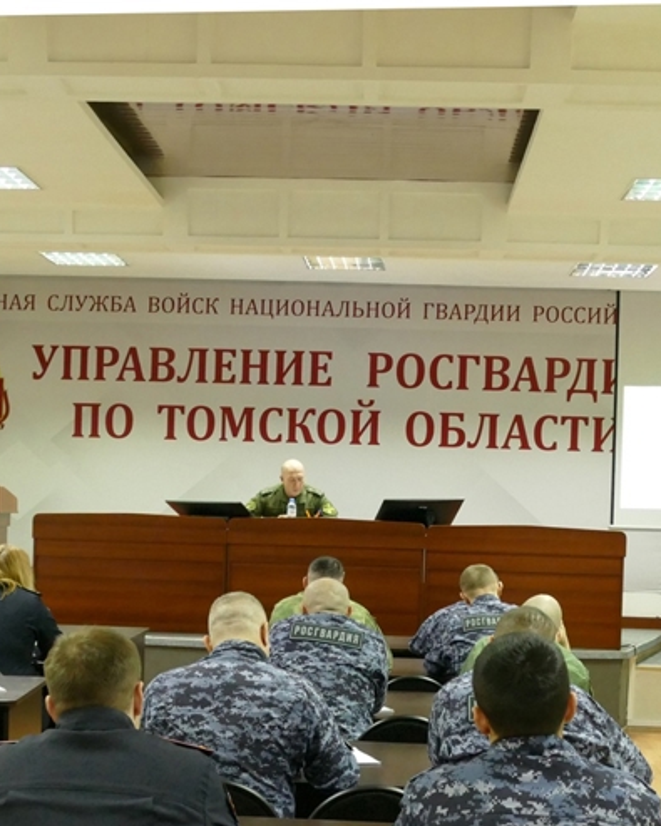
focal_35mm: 47
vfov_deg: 39.5
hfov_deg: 31.9
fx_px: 1150
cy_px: 415
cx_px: 415
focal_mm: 12.12
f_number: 3
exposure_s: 1/50
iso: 1600
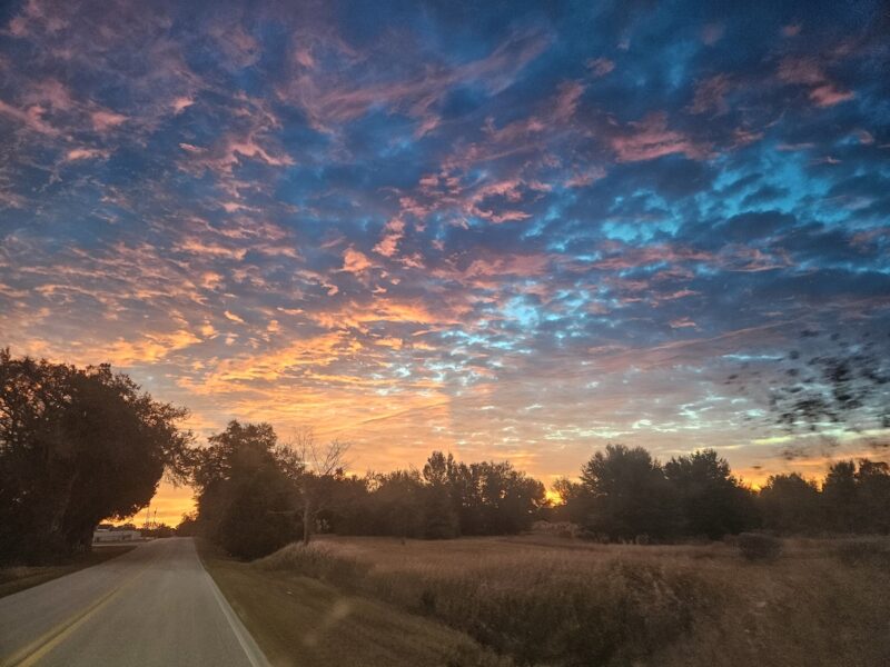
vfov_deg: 58.9
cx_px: 445
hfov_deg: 73.9
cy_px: 334
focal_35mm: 23
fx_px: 591
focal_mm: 5.4
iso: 320
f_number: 1.8
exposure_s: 1/170
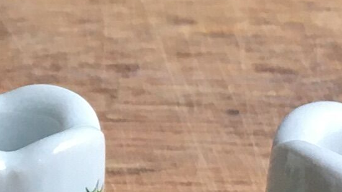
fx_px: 2095
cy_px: 154
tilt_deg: -21.3
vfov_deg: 5.3
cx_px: -132
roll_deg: -0.6
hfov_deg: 9.1
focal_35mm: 231
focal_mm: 4.15
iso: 40
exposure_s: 1/33
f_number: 2.2
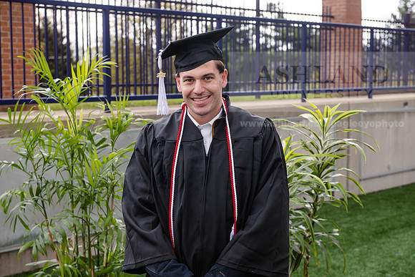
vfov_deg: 21.9
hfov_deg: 32.4
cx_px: 208
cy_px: 138
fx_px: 715
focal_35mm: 62
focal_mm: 62
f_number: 5.6
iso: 250
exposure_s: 1/200
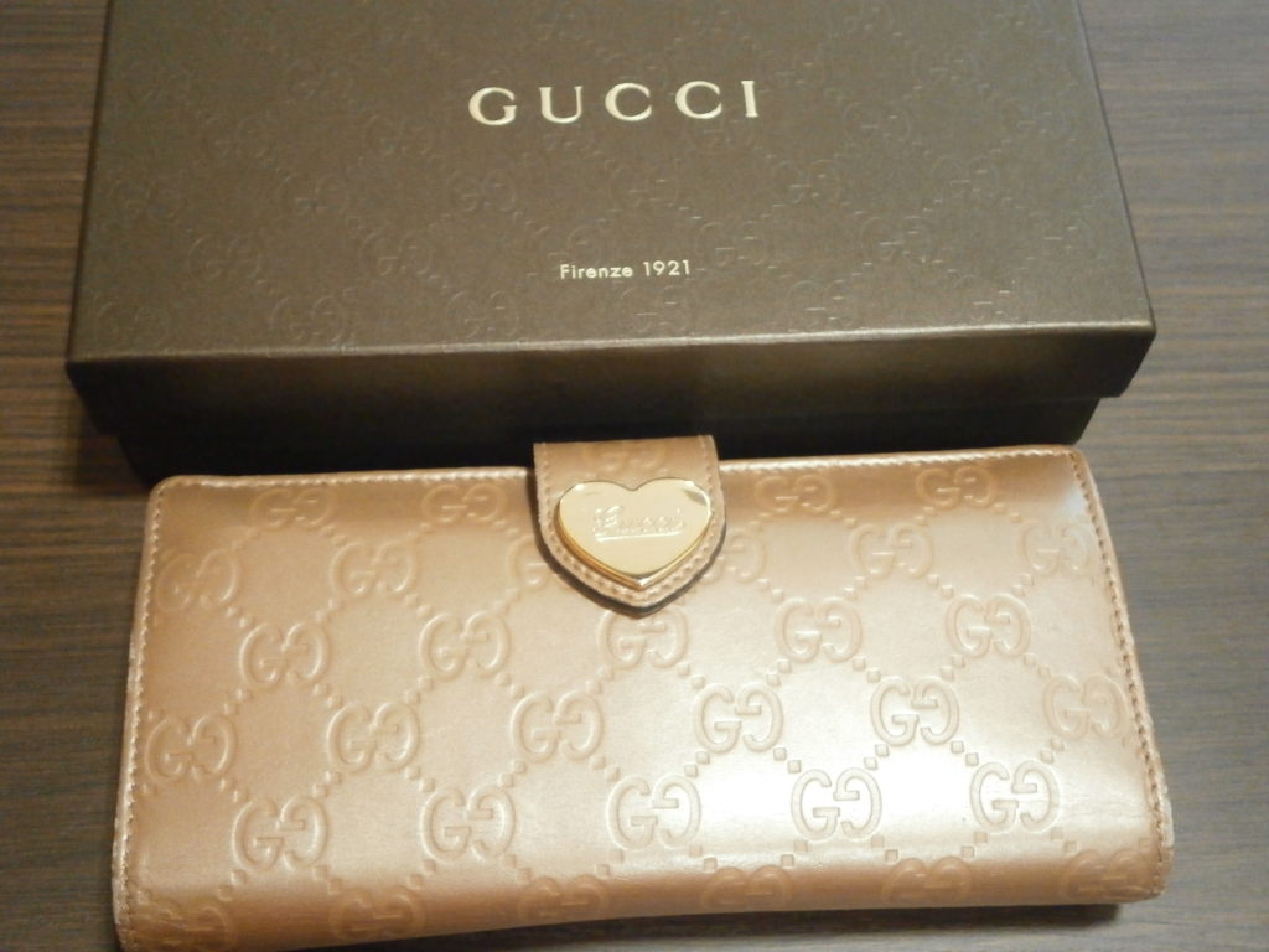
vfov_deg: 30.9
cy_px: 476
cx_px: 634
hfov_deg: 40.4
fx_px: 1723
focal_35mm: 47
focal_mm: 8.3
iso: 800
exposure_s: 1/40
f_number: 3.4
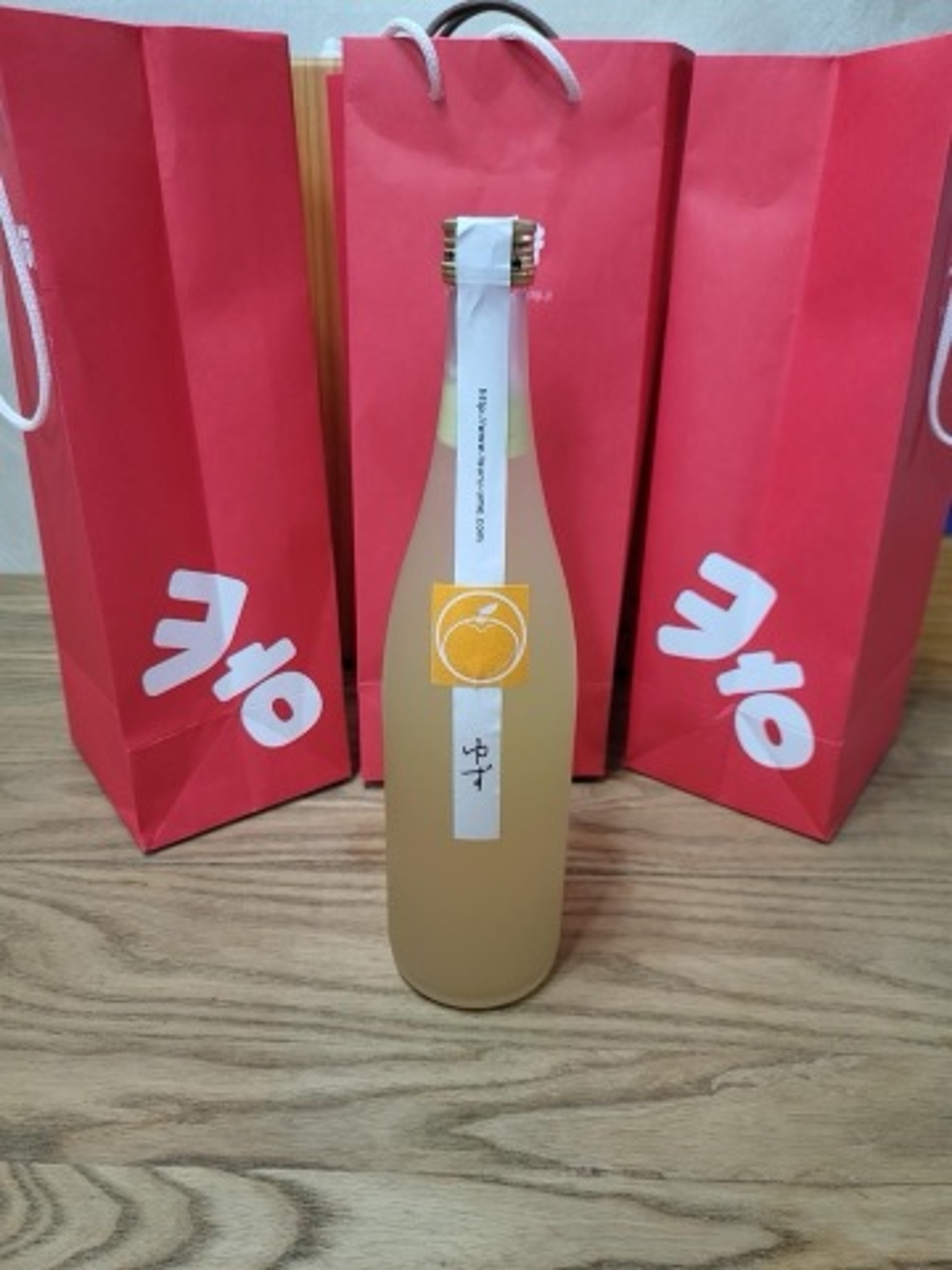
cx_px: 476
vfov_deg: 71.6
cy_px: 635
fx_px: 880
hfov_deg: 56.8
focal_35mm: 24
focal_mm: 5
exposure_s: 1/120
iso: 320
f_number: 1.8
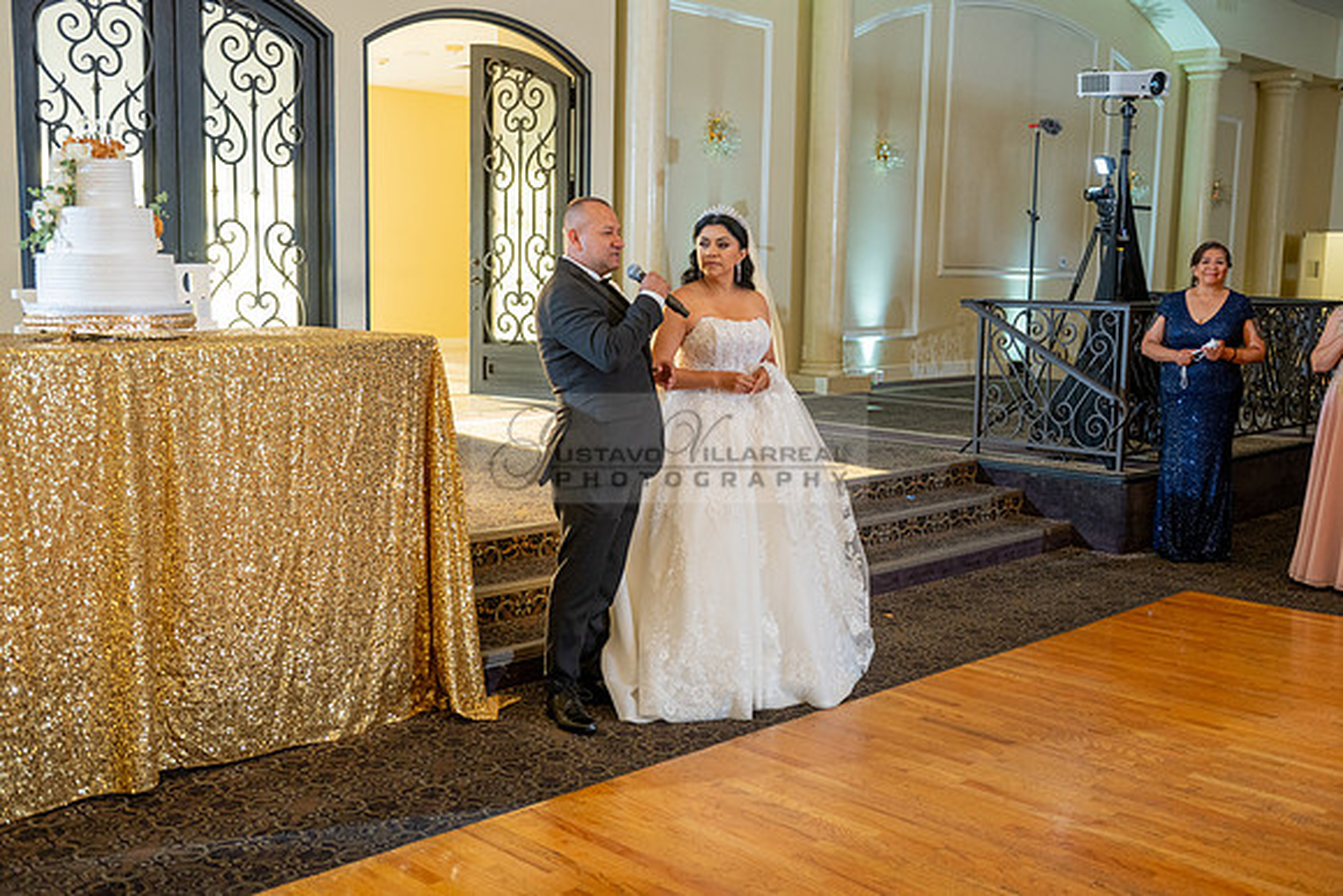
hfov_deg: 53.1
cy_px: 448
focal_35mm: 36
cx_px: 672
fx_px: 1343
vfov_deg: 36.9
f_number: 4
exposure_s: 1/80
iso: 800
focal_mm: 36
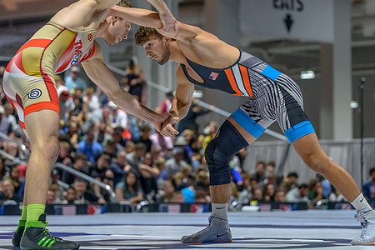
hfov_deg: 13.8
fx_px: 1552
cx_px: 197
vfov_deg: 9.2
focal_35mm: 149
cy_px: 88
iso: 6400
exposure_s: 1/640
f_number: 2.8
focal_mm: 95
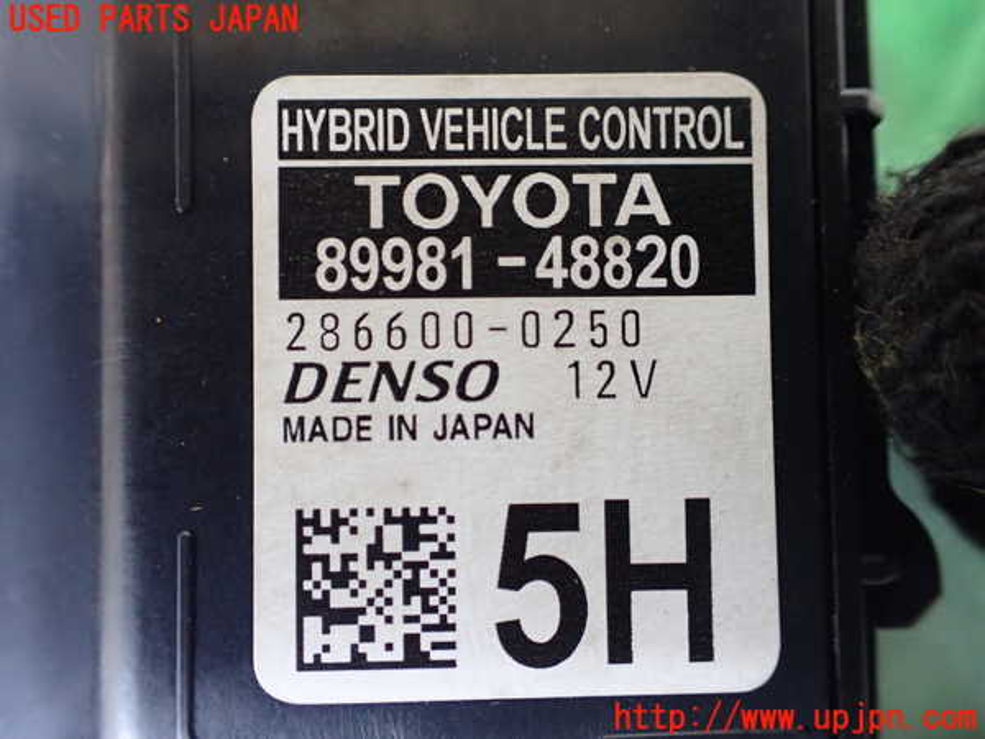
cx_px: 492
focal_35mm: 30
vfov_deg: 46.8
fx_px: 854
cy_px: 370
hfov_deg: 60.0
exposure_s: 1/100
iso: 800
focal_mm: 5.4
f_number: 2.3
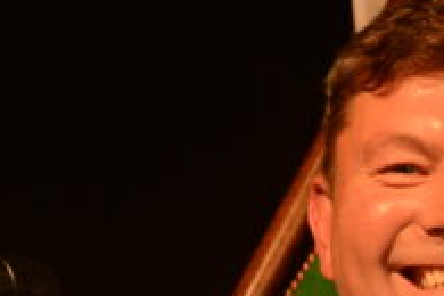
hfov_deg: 8.1
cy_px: 568
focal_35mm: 234
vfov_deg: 5.8
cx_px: 1070
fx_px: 2886
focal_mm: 38
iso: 1000
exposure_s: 1/60
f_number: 8
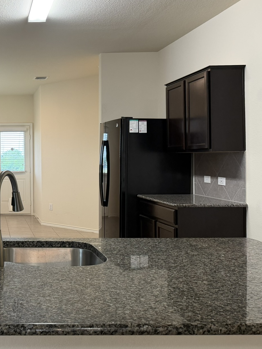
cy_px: 151
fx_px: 404
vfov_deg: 46.7
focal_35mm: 40
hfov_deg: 32.3
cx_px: -15
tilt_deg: -0.3
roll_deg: +0.3
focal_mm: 6.76
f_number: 1.78
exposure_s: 1/60
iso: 250
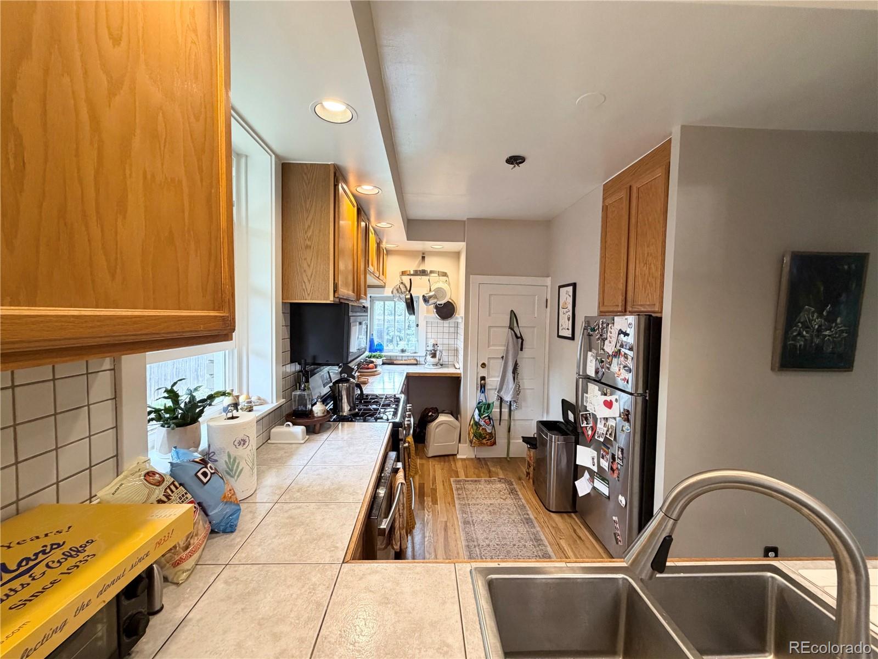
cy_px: 330
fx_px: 355
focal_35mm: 14
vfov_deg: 85.7
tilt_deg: -3.2
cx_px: 439
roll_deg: -0.9
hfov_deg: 102.1
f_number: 2.2
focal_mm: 2.22
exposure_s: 1/120
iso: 320
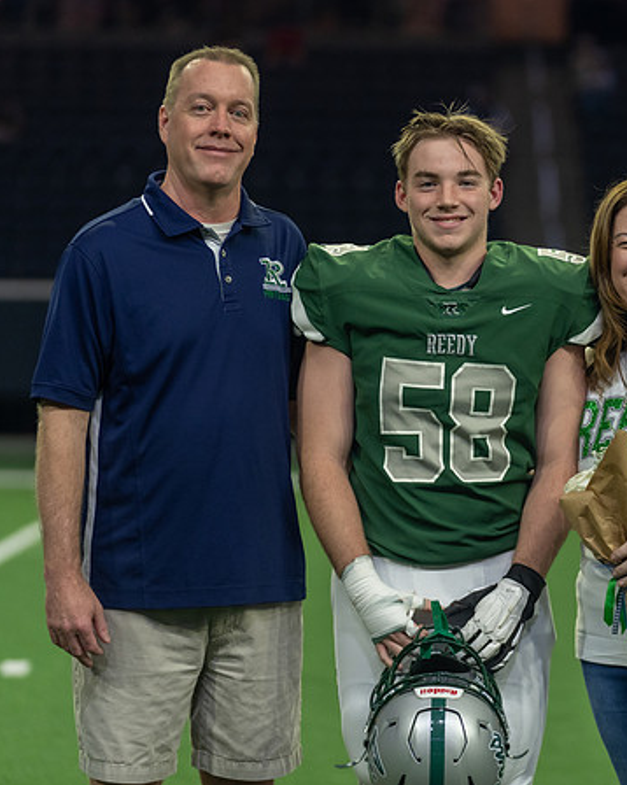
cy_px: 367
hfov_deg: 7.7
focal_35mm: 201
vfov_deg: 9.6
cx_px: 448
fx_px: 4666
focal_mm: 130
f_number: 2.8
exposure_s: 1/320
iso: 1250
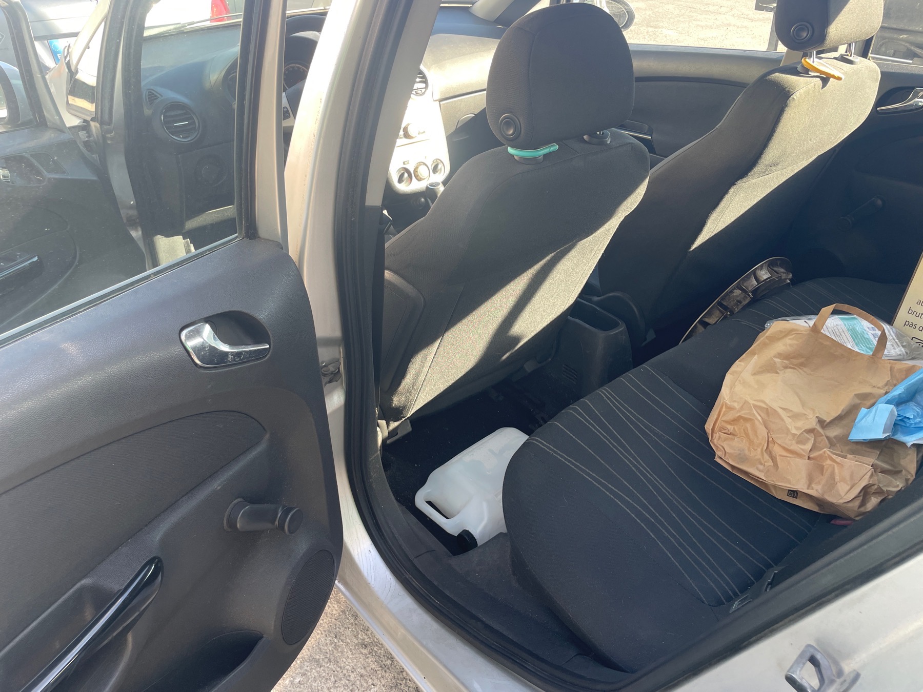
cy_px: 346
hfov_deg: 67.3
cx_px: 462
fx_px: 693
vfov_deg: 53.1
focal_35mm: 26
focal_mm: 4.2
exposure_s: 1/121
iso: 40
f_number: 1.6
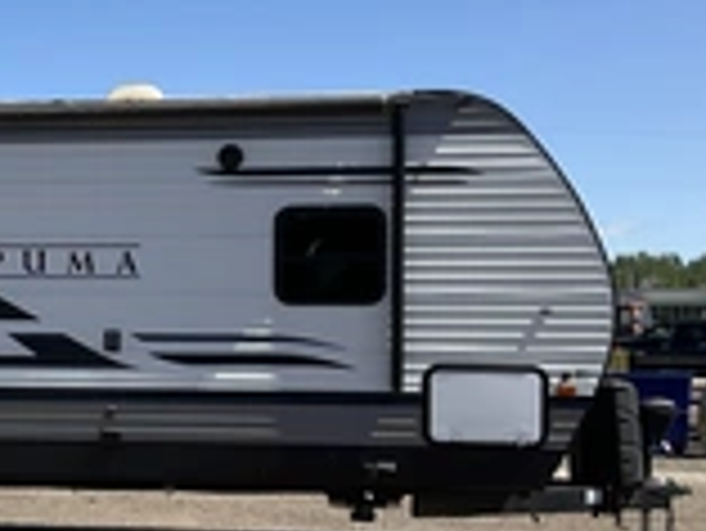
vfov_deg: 19.9
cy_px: 351
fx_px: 1510
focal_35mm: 74
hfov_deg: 24.7
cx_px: -54
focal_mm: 3
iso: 25
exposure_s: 1/1786
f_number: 1.8
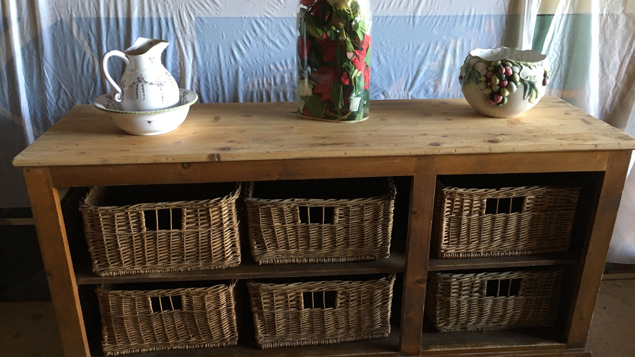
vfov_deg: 36.7
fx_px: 539
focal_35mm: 32
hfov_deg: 61.0
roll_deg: +0.9
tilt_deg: -21.9
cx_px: 321
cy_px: 184
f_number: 2.2
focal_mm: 4.15
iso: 200
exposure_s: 1/33
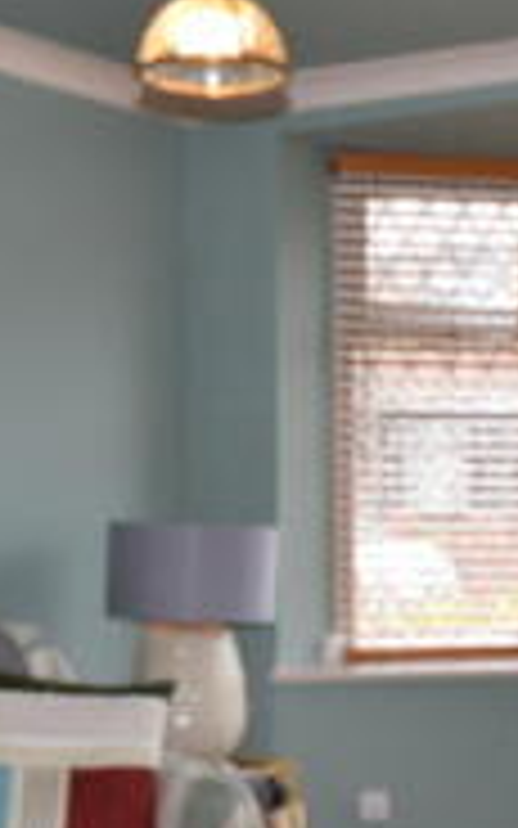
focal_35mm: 71
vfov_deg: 28.6
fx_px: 1604
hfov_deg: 18.3
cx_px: 338
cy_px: 596
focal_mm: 18
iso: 280
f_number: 5.6
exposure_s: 1/125
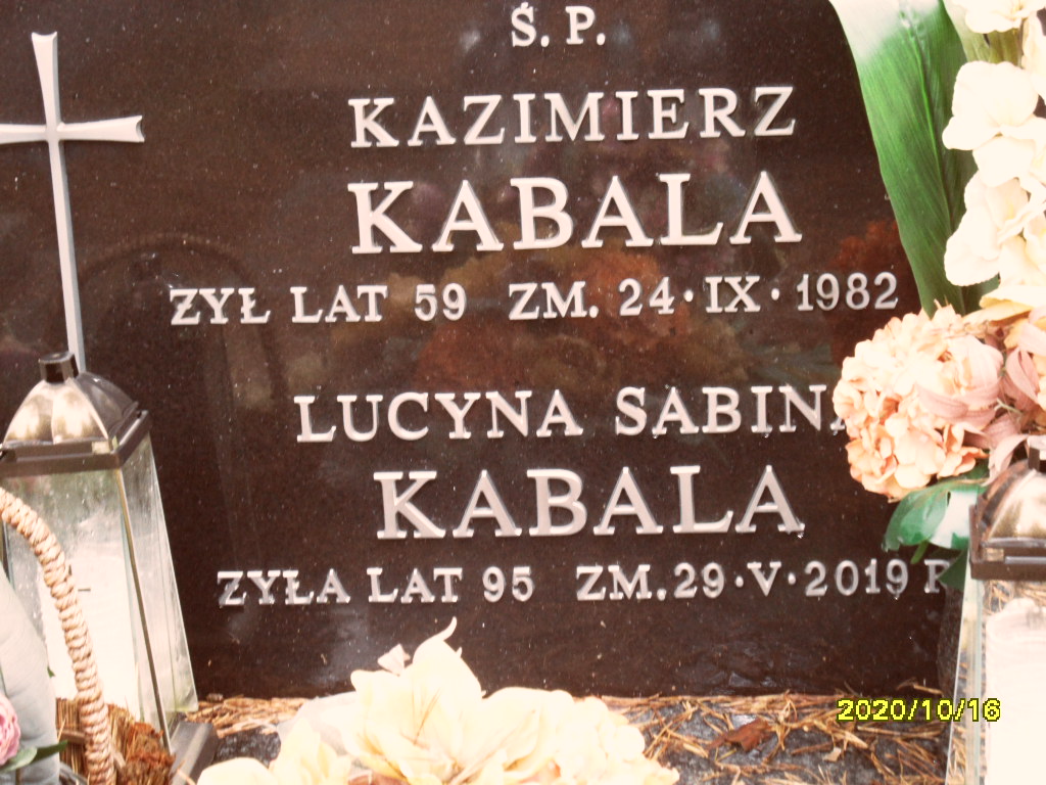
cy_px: 392
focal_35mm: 80
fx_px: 2417
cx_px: 523
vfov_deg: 18.4
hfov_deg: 24.4
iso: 200
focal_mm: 13.2
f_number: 4.2
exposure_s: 1/45
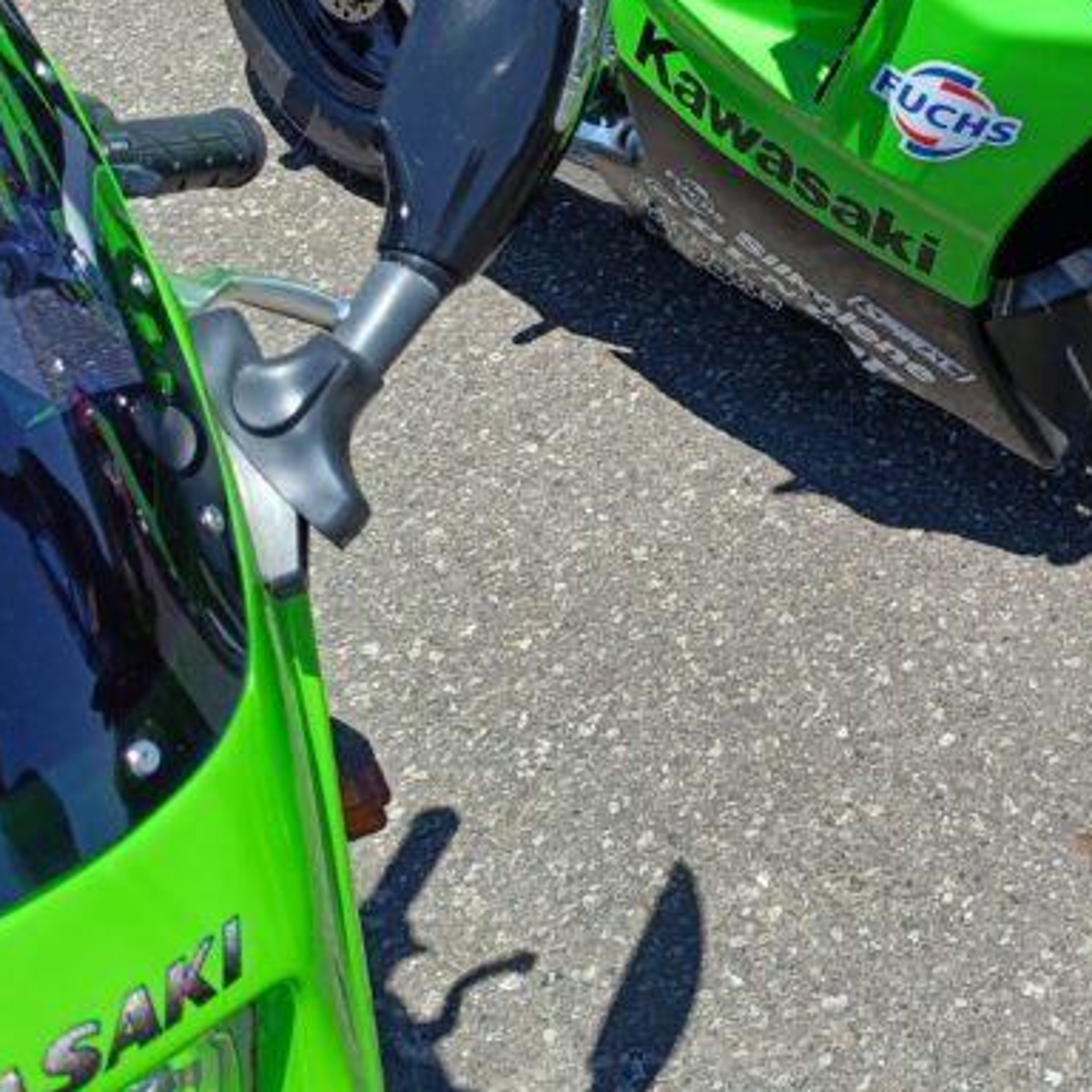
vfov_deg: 27.7
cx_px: 1083
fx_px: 2106
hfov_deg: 27.5
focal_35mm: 59
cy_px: 48
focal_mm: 4.7
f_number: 1.7
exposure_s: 1/595
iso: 64
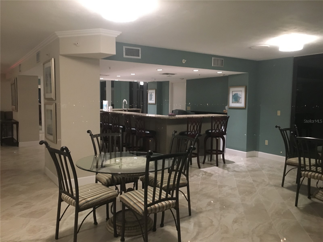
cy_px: 121
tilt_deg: -4.0
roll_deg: -0.1
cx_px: 162
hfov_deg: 61.7
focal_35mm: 29
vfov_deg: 48.2
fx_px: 271
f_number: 2.2
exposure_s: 1/15
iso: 400
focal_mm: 4.15
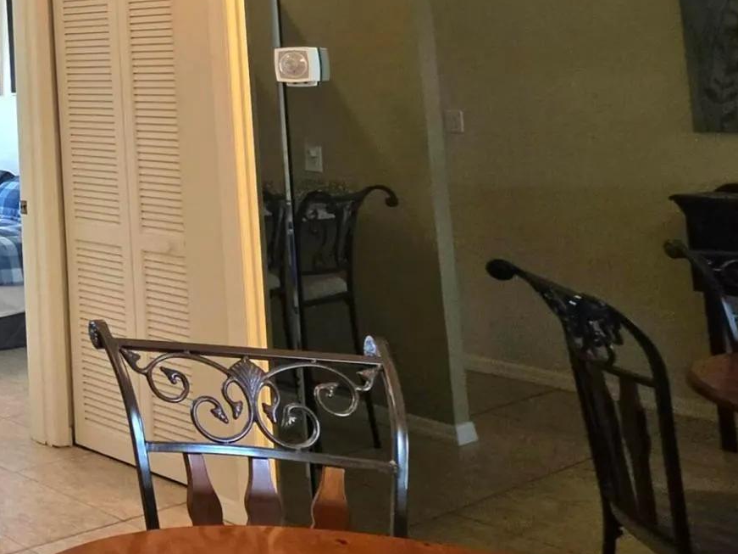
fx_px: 917
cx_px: -383
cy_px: -28
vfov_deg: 30.6
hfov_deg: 28.1
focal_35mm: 43
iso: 125
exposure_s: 1/120
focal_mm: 2.2
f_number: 1.9
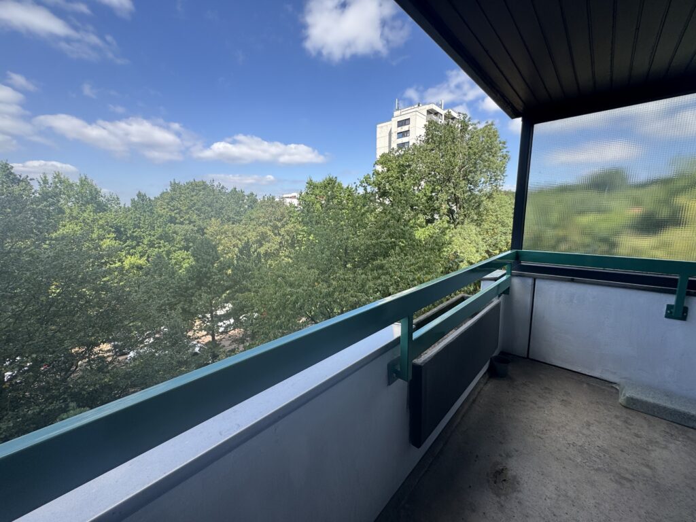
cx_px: 348
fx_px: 281
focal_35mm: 14
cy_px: 261
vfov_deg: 85.7
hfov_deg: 102.1
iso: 40
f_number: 2.2
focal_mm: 2.22
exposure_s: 1/561
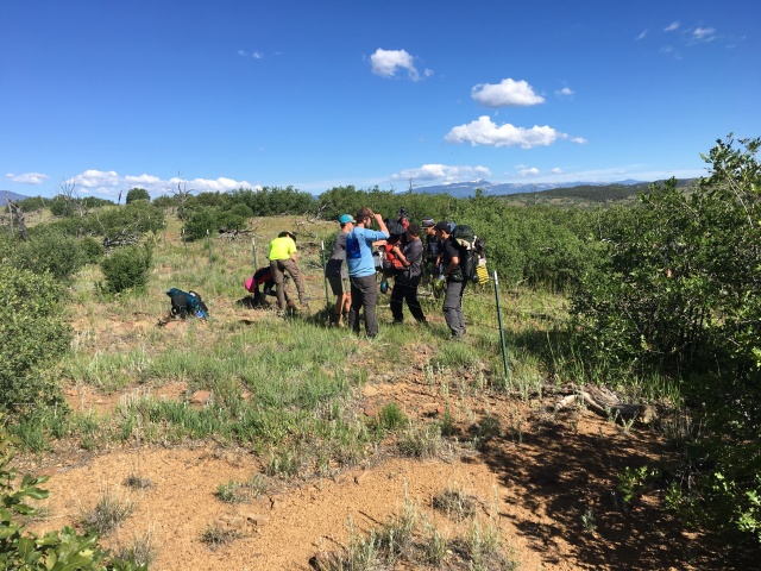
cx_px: 380
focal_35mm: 29
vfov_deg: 48.2
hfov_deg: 61.7
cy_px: 286
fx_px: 638
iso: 25
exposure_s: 1/1399
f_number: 2.2
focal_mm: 4.15
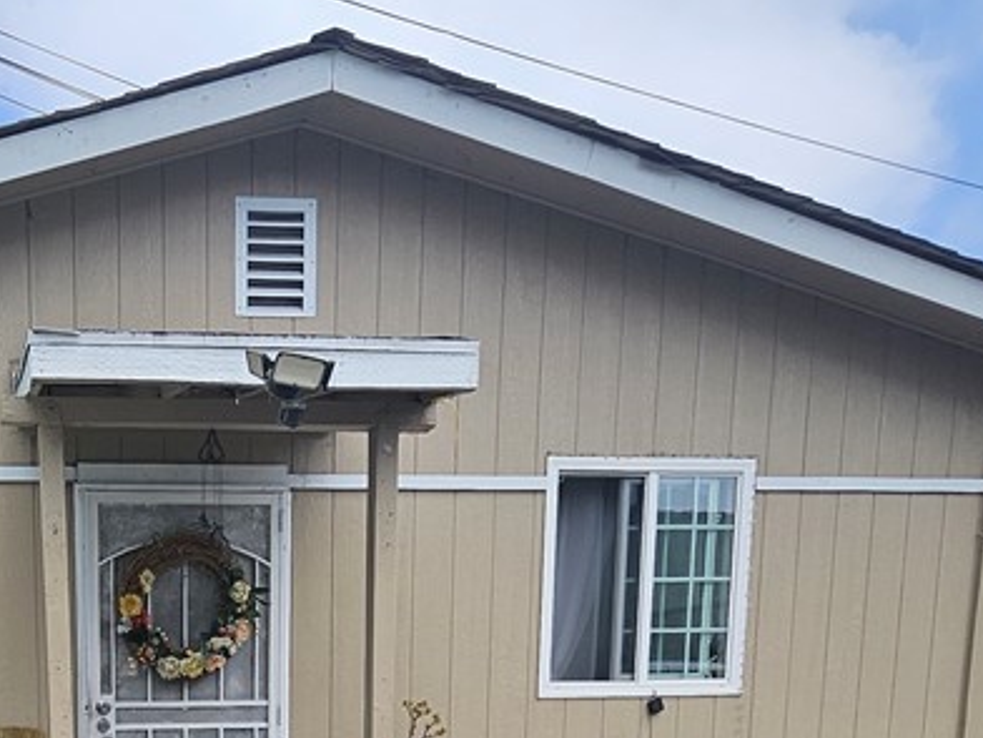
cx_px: 98
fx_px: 966
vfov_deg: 34.5
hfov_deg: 48.3
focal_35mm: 34
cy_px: 858
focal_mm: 1.7
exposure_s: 1/1361
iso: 32
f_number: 2.2
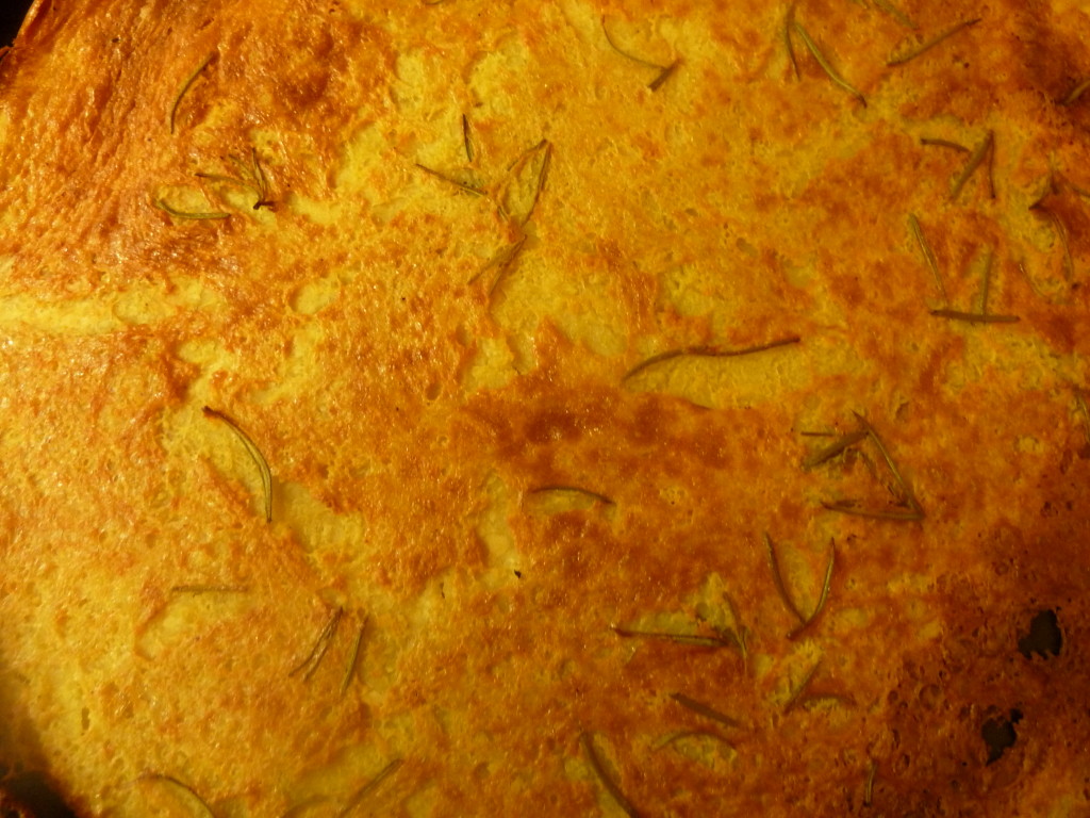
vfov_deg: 54.9
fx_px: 787
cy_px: 409
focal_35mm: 25
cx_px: 545
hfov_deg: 69.4
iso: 400
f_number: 3.3
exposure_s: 1/6
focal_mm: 4.1
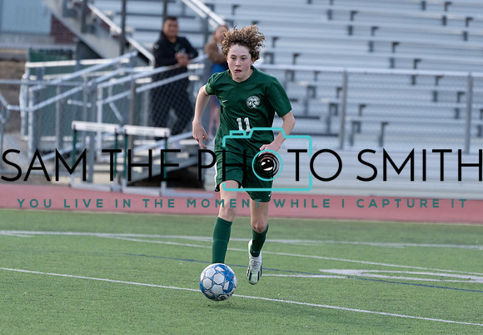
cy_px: 183
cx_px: 272
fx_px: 4954
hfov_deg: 5.6
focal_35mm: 365
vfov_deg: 3.9
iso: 2000
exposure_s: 1/1250
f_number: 5.6
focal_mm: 291
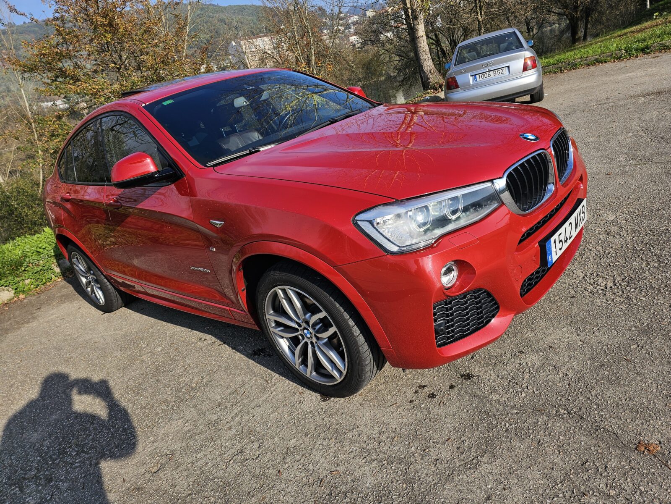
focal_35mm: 23
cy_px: 252
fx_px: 446
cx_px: 336
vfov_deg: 58.9
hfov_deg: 73.9
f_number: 1.7
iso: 10
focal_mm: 6.3
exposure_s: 1/556
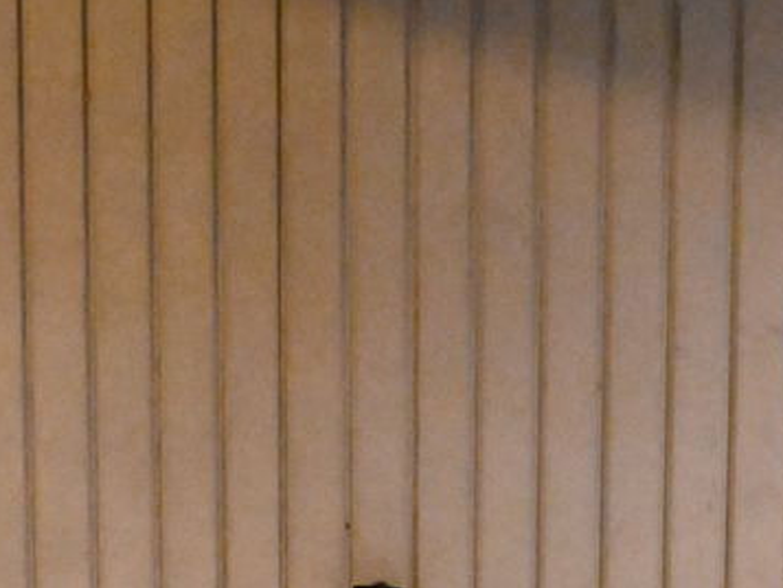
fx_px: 2195
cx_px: 316
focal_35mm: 97
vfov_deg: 15.3
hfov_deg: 20.2
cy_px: 323
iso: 20000
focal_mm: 24
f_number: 2.8
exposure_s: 1/60
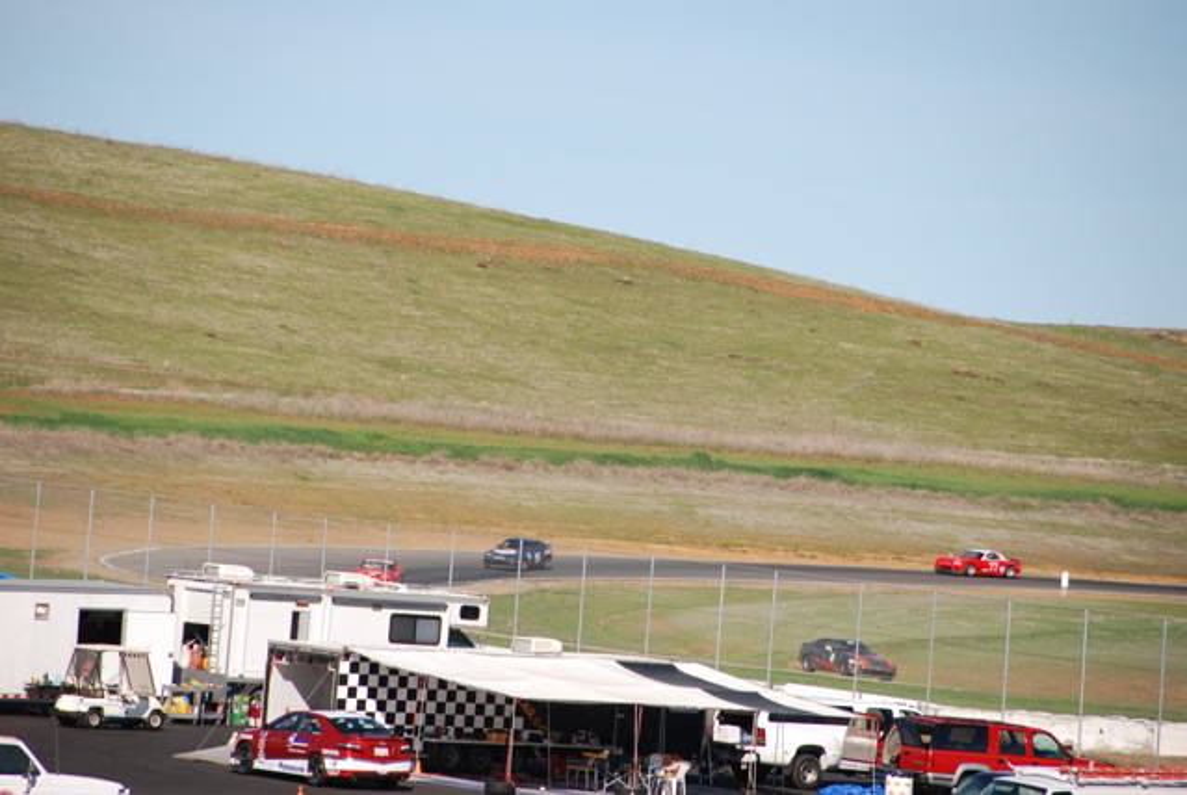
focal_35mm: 300
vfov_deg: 4.6
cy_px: 398
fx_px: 9905
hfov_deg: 6.9
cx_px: 594
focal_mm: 200
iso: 200
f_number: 5.6
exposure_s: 1/1000
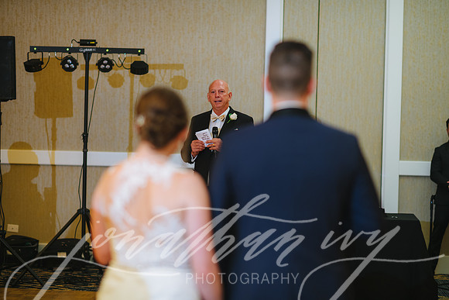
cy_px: 150
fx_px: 1060
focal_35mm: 85
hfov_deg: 23.9
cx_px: 224
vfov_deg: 16.1
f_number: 2
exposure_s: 1/100
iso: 500
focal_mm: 85
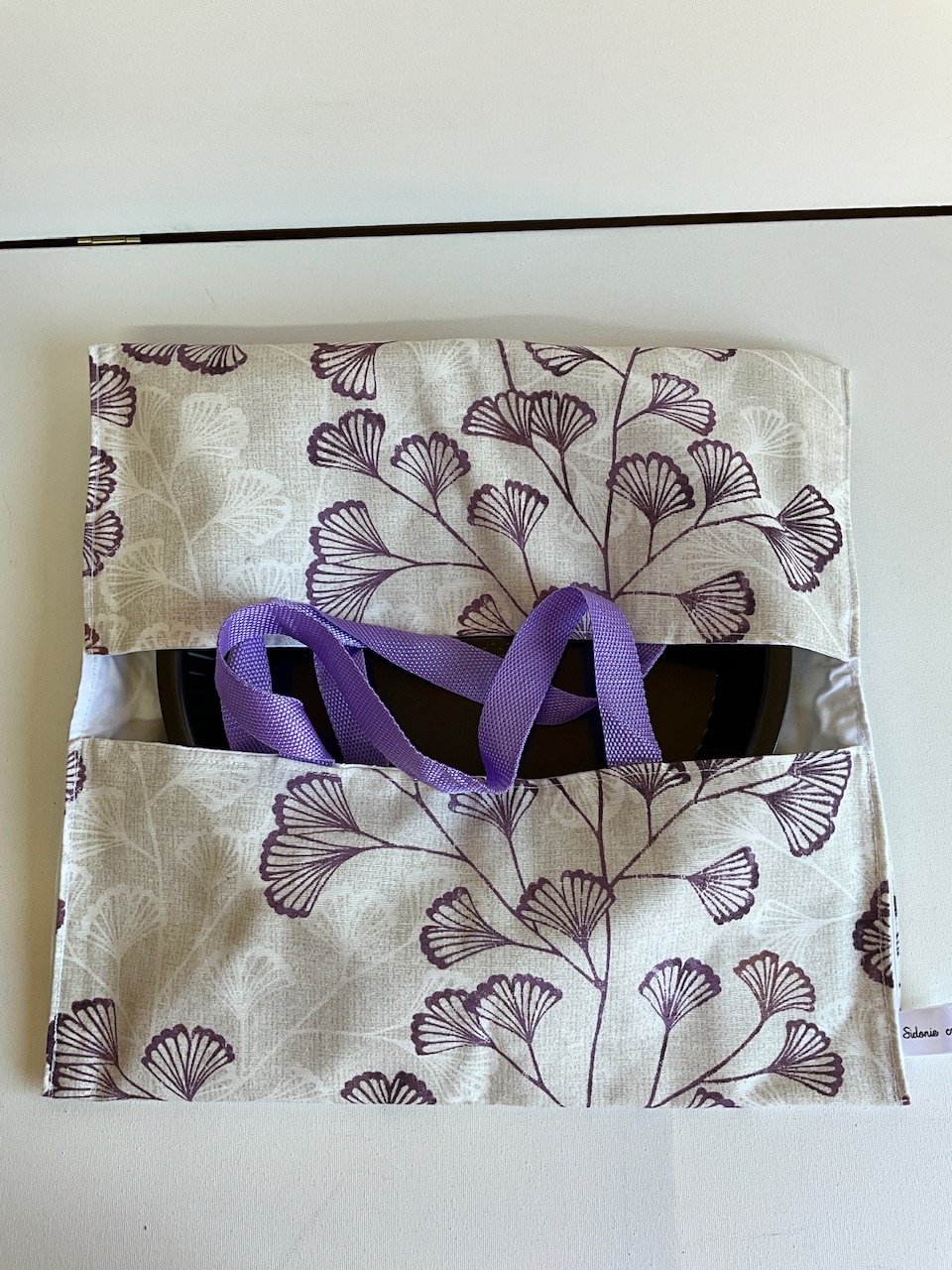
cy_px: 635
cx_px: 476
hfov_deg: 48.2
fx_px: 1063
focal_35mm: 29
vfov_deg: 61.7
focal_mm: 3
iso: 25
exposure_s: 1/100
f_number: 1.8
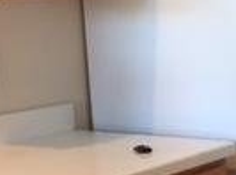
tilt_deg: -11.9
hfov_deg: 13.2
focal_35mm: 140
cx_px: 380
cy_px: 152
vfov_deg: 10.5
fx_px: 952
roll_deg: -1.2
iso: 80
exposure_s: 1/30
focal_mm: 4.15
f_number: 2.2
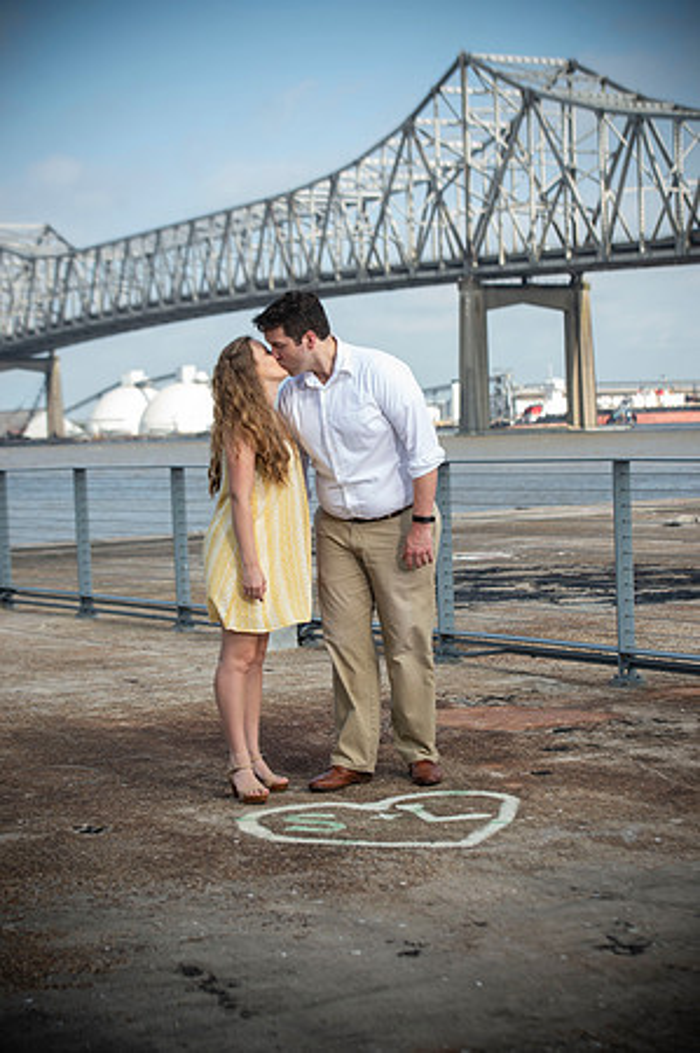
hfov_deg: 19.4
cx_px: 350
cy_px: 526
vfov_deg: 28.9
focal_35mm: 70
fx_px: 2046
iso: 50
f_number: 5.6
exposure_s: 1/200
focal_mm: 70
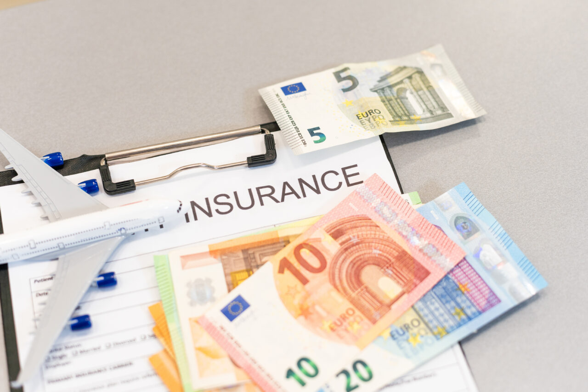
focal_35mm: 50
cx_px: 294
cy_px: 196
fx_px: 817
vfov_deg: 27.0
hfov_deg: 39.6
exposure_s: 1/80
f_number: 2.8
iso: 125
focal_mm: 50
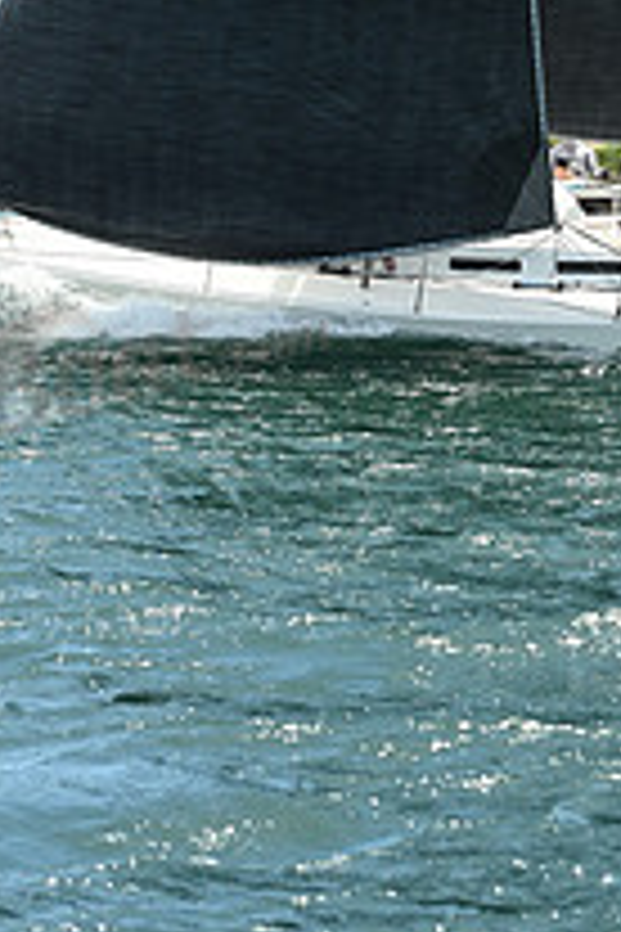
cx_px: 565
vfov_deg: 9.0
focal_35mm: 224
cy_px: -356
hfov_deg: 6.1
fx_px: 5796
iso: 320
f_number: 5
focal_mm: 80
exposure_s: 1/1000
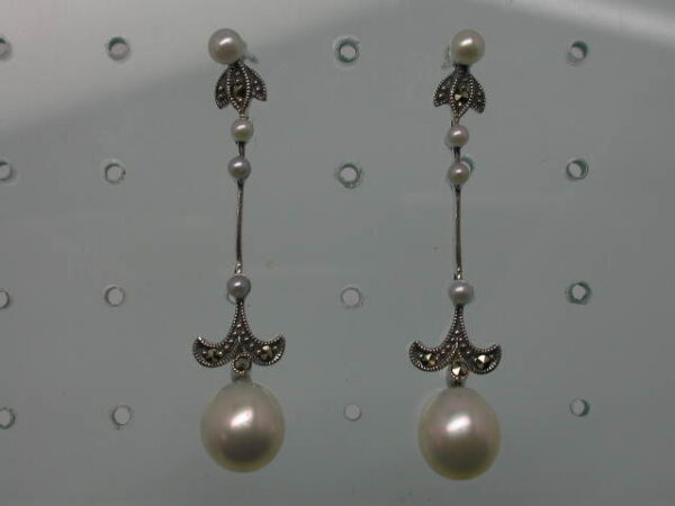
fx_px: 1657
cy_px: 253
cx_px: 338
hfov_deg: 23.0
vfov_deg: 17.4
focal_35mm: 85
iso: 100
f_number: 5.8
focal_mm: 17.7
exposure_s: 1/71.2
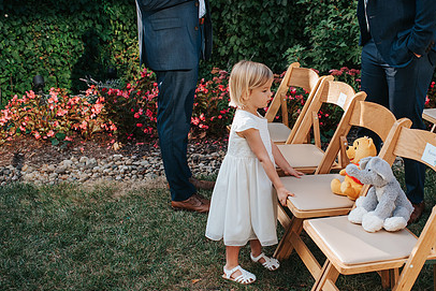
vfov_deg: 27.0
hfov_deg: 39.2
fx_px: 606
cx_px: 280
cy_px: 149
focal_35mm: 50
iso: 1000
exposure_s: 1/1250
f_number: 4
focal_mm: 35
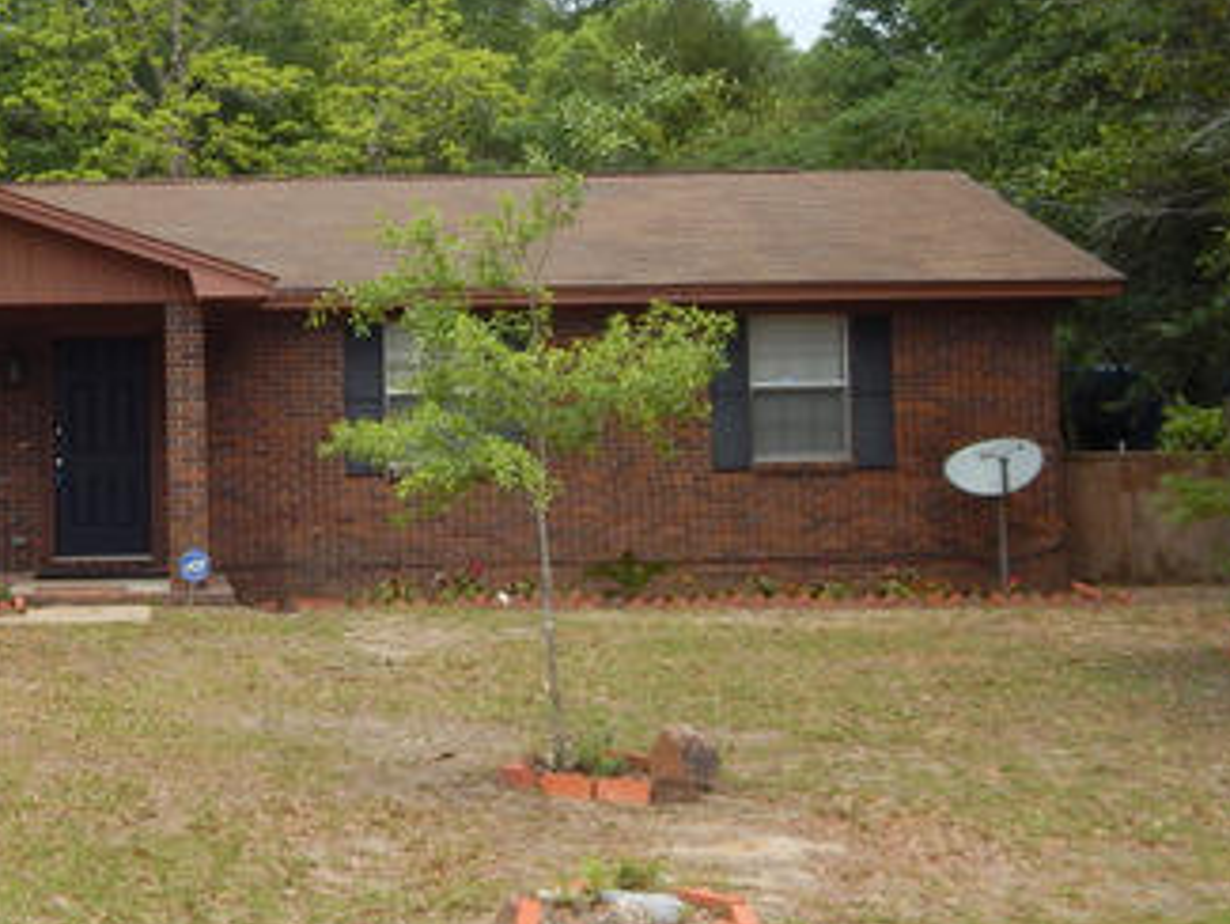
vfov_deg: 21.9
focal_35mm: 67
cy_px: 341
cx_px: 132
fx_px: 2382
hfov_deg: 27.9
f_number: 3.3
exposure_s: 1/800
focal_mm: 6.1
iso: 125
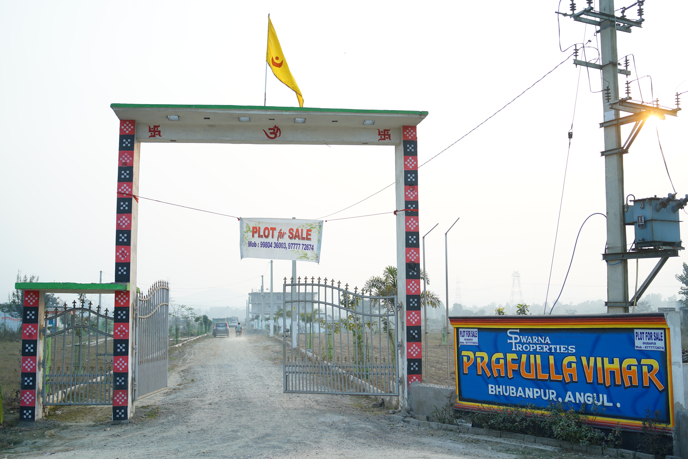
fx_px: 669
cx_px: 344
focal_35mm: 35
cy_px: 230
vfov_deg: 37.9
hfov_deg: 54.4
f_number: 2.8
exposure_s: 1/500
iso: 160
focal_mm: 35
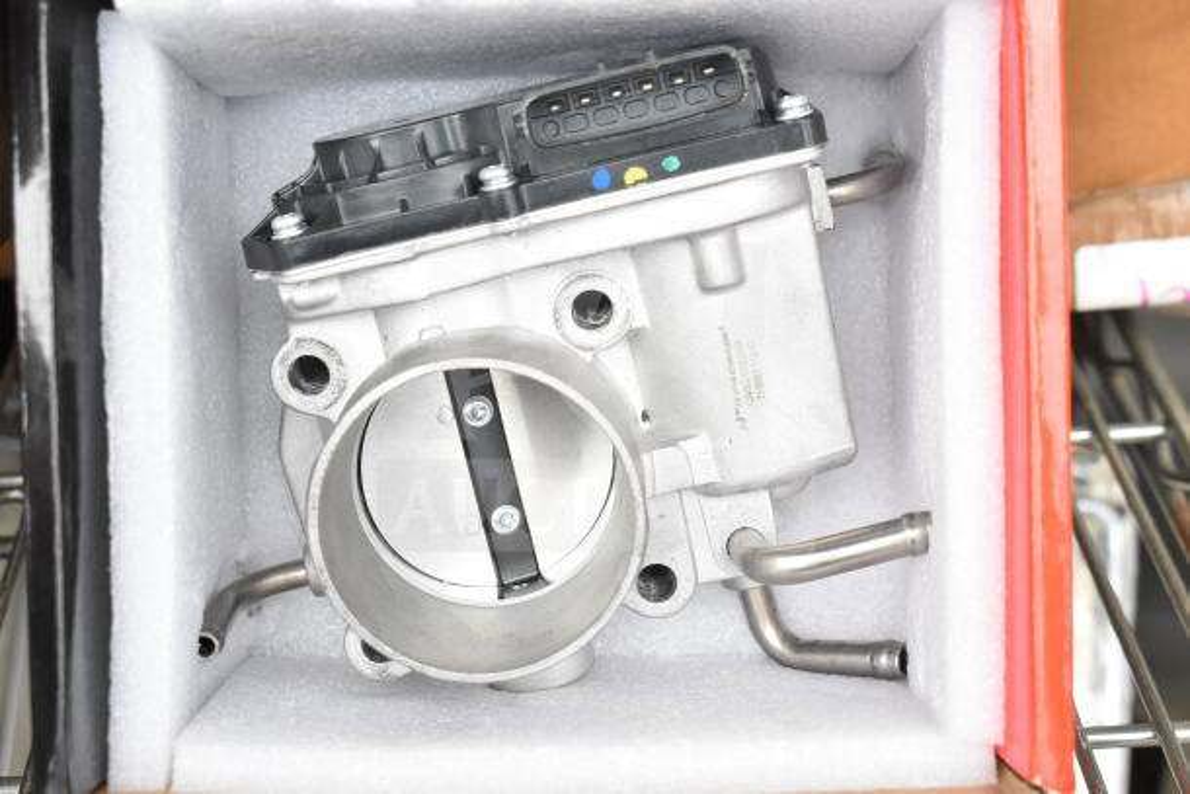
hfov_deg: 35.0
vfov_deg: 23.8
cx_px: 595
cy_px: 397
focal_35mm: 57
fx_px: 1884
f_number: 7.1
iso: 1600
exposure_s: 1/200
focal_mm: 38
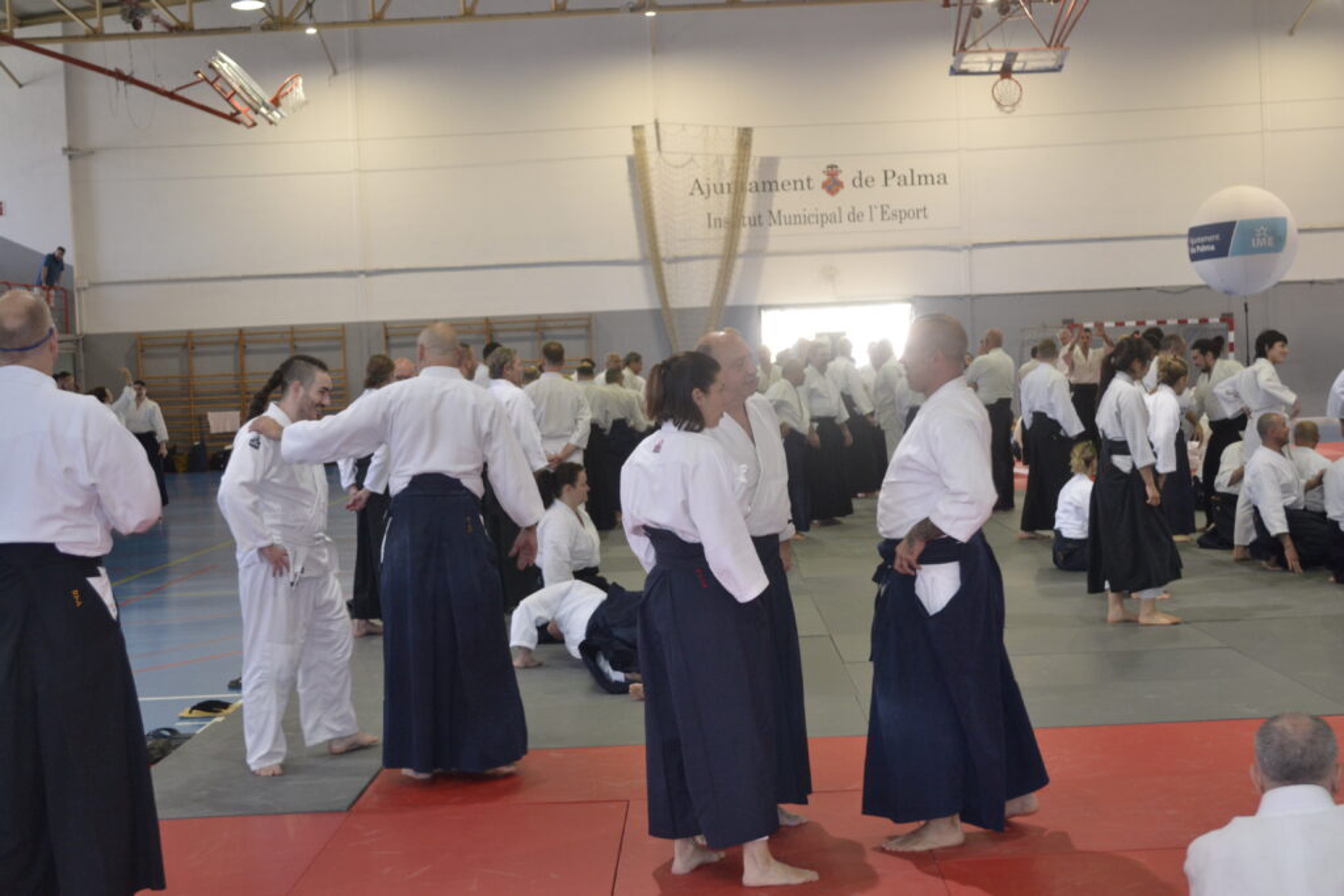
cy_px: 448
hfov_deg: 38.9
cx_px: 672
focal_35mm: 51
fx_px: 1904
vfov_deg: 26.5
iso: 720
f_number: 5
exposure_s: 1/60
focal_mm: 34
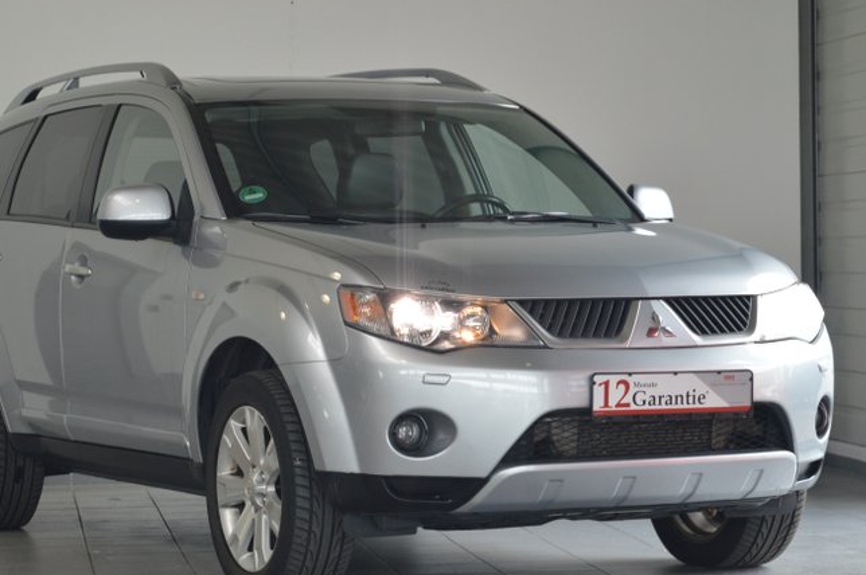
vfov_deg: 11.1
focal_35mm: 123
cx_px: 387
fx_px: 2956
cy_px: 318
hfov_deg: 16.7
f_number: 5.3
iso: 450
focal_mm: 66
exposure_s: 1/60
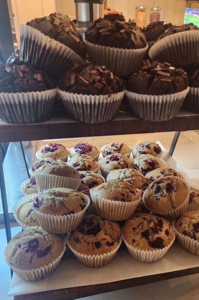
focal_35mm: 30
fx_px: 249
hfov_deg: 43.2
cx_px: 124
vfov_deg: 61.8
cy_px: 164
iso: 640
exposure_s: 1/100
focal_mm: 5.4
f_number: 1.8
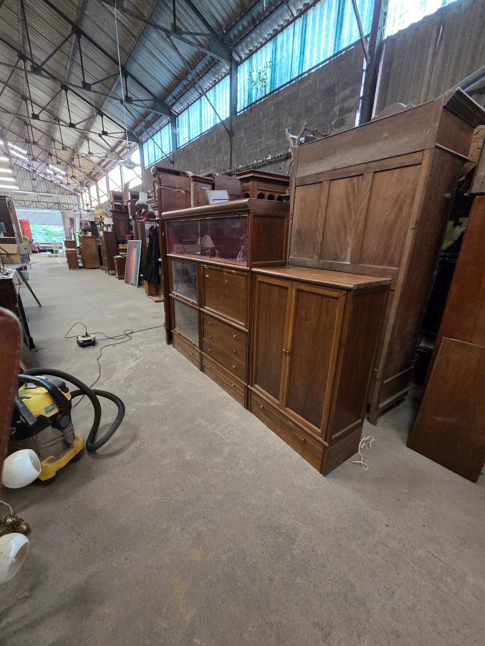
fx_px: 243
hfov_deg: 89.9
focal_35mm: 13
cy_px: 323
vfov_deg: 106.2
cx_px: 242
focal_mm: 2.2
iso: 800
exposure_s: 1/50
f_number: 2.2
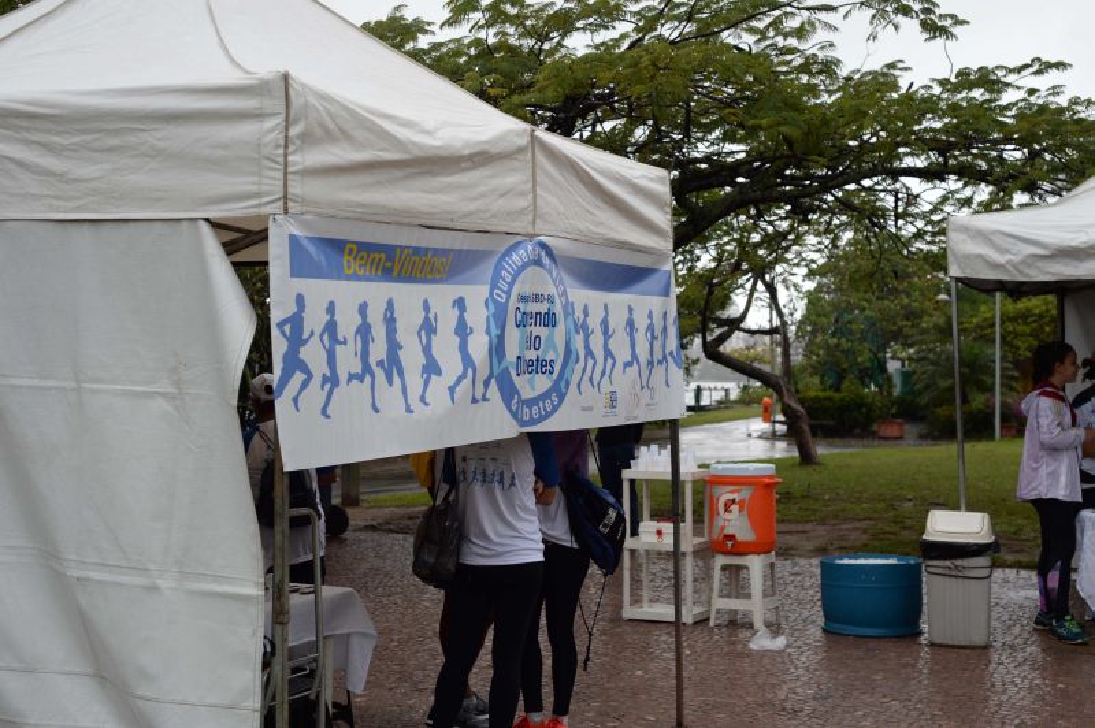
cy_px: 364
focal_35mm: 50
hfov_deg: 39.6
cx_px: 548
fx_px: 1520
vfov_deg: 26.9
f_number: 4.5
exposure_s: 1/125
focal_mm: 50
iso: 400
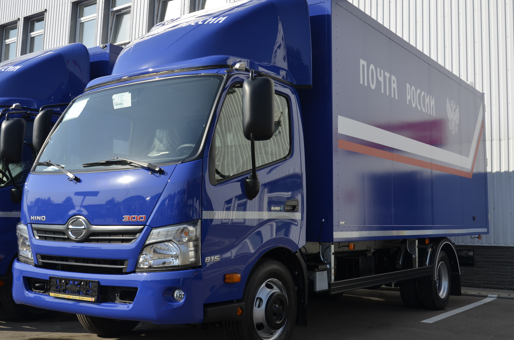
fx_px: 592
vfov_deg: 32.1
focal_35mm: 42
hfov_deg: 46.9
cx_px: 244
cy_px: 167
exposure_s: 1/250
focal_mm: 25
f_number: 8
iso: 100
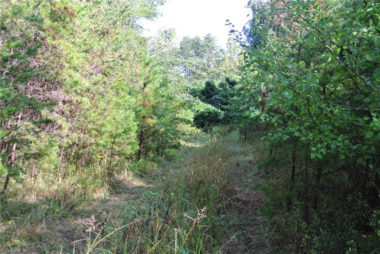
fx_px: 444
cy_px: 127
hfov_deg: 46.4
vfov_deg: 31.9
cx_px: 190
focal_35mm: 42
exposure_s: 1/100
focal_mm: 15.7
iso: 100
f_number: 4.2
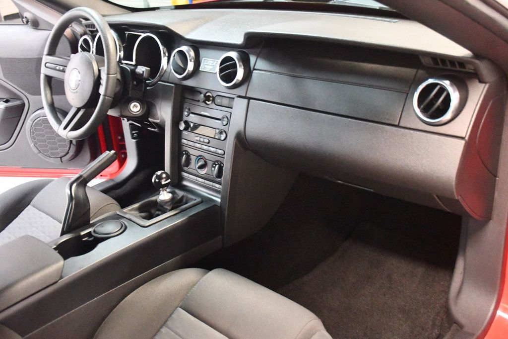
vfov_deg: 34.2
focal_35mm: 39
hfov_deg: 49.6
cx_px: 254
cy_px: 170
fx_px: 550
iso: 12800
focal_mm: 26
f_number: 3.8
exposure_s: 1/50
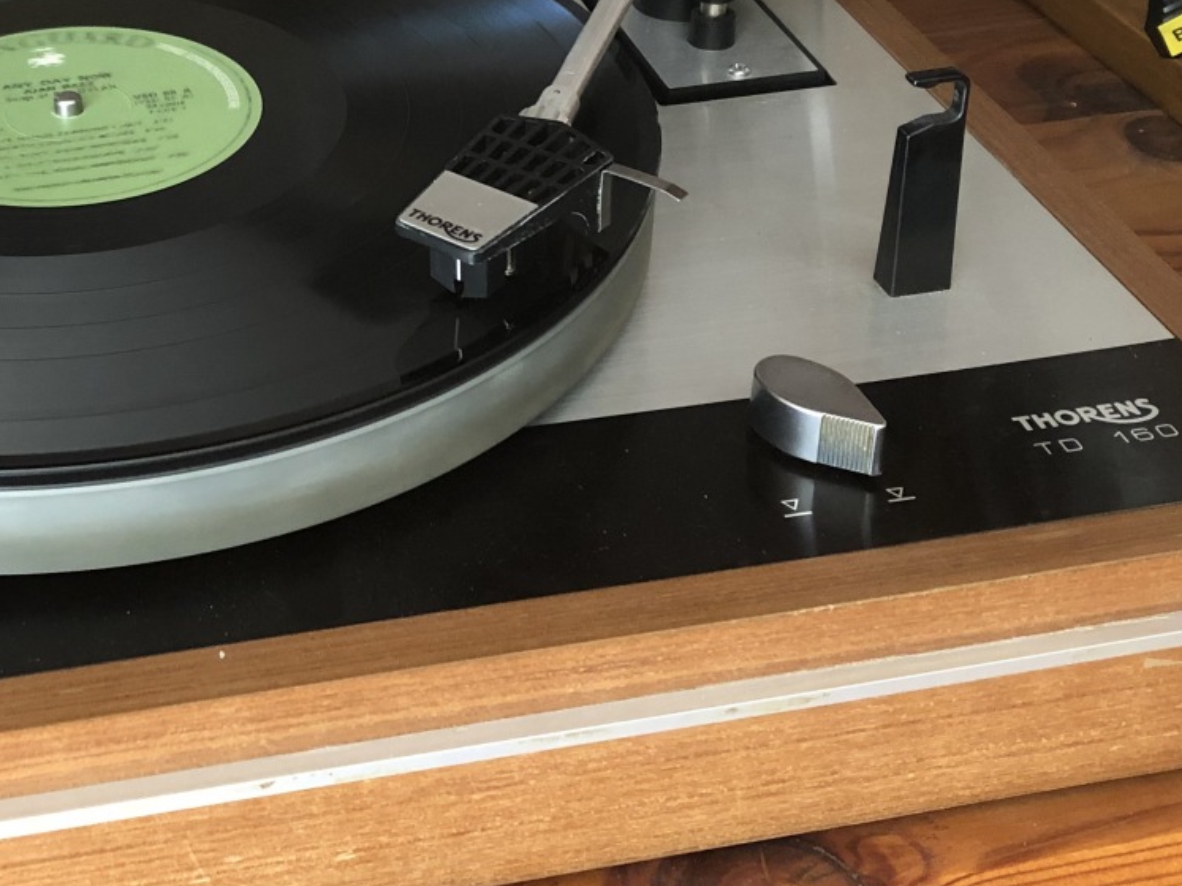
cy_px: 184
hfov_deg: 31.7
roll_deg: +0.8
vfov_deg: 24.1
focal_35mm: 60
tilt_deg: -28.3
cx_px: 326
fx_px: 2048
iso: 100
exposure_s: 1/15
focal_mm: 3.99
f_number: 1.8
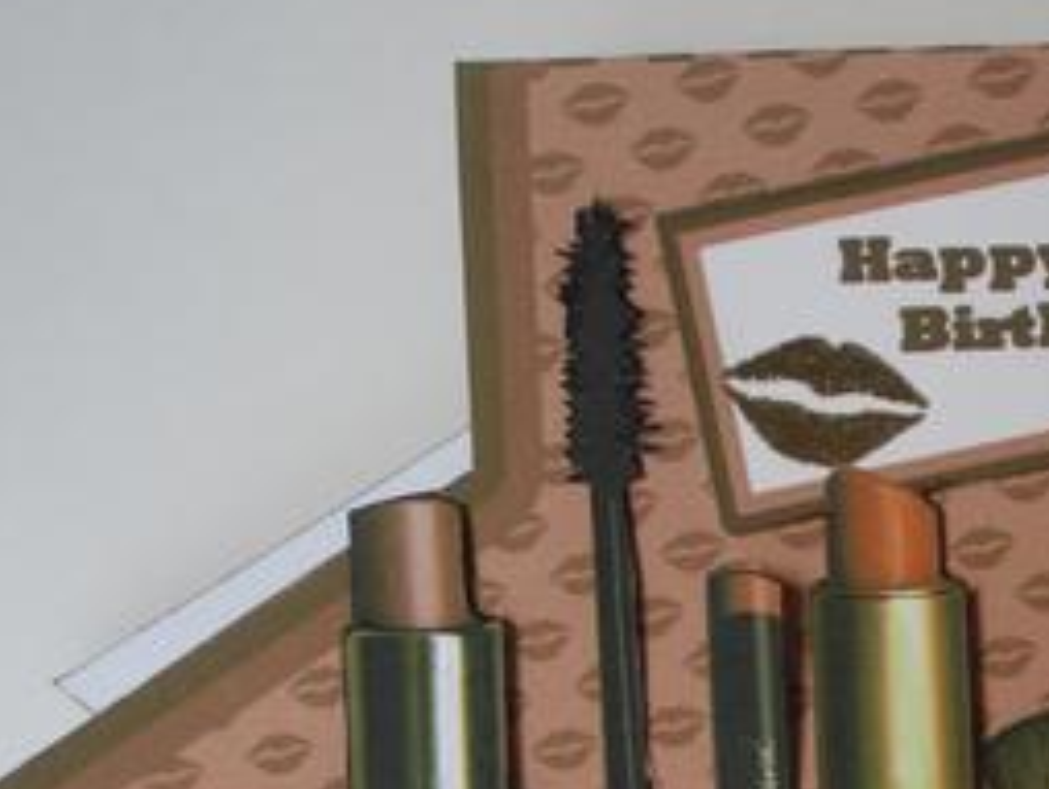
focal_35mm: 110
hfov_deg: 17.7
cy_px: 640
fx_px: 3337
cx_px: 884
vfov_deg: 13.4
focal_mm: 10.2
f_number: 3.5
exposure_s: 1/125
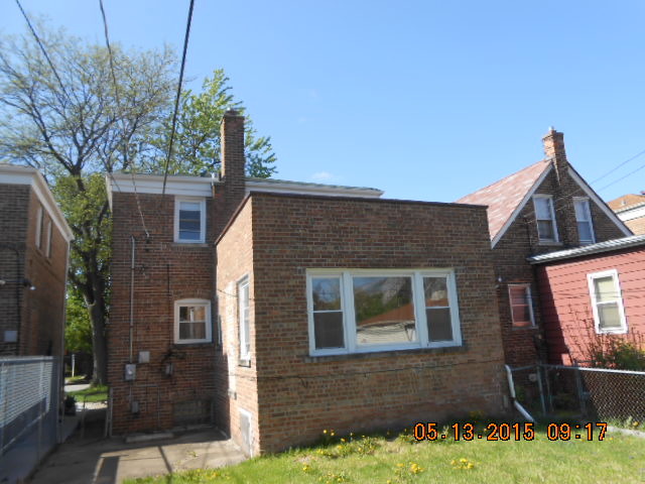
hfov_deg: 67.3
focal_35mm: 26
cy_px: 242
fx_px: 484
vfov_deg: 53.1
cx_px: 322
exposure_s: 1/400
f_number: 3.5
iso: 80
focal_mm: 4.6
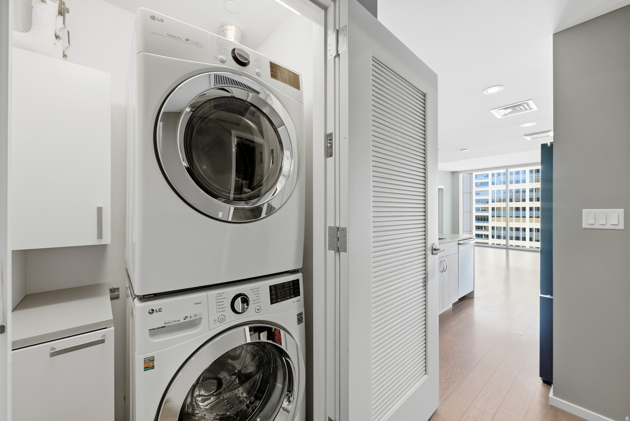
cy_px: 210
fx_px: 257
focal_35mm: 15
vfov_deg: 78.6
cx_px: 315
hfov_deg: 101.5
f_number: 5.6
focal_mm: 14.7
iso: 1600
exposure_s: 1/1000
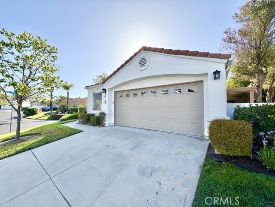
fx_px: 111
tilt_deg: +3.1
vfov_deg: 85.7
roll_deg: -0.1
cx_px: 138
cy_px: 104
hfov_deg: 102.1
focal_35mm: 14
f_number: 2.2
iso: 25
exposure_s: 1/770
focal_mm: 2.22
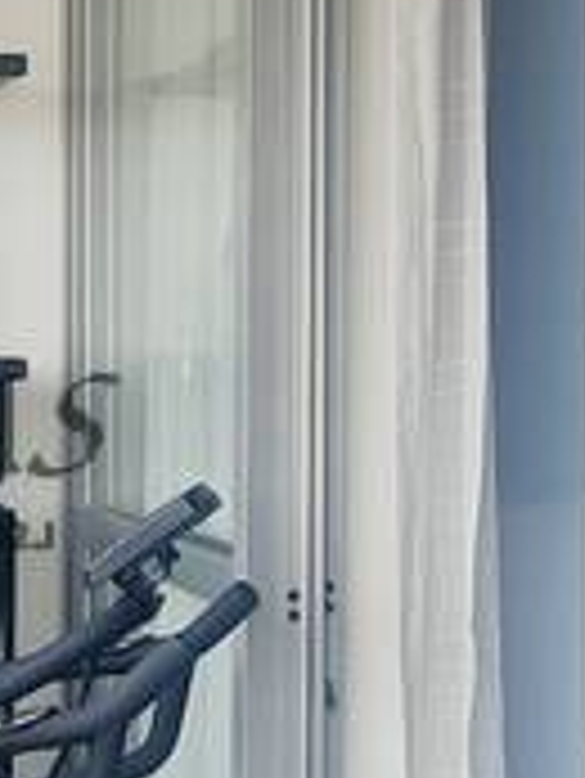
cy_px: 414
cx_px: -446
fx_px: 1823
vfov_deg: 24.1
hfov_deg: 15.7
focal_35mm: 81
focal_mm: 2.2
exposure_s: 1/274
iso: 50
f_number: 2.2
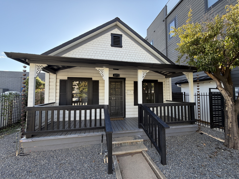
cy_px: 90
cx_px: 120
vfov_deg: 85.7
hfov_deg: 102.1
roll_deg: +0.0
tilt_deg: +2.9
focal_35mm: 14
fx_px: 97
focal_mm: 2.22
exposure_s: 1/217
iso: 40
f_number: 2.2
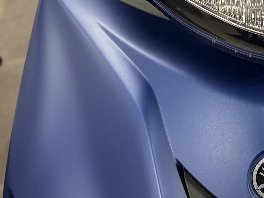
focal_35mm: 87
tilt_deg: -32.9
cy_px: -27
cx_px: 268
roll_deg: +12.9
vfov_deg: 16.4
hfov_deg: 21.7
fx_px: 663
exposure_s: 1/60
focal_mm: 5.96
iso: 100
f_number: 1.6
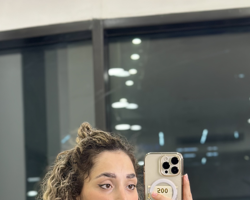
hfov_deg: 19.4
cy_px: 264
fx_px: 733
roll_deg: +2.3
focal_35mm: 99
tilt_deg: -13.4
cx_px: 109
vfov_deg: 14.8
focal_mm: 6.86
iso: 64
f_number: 1.78
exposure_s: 1/100
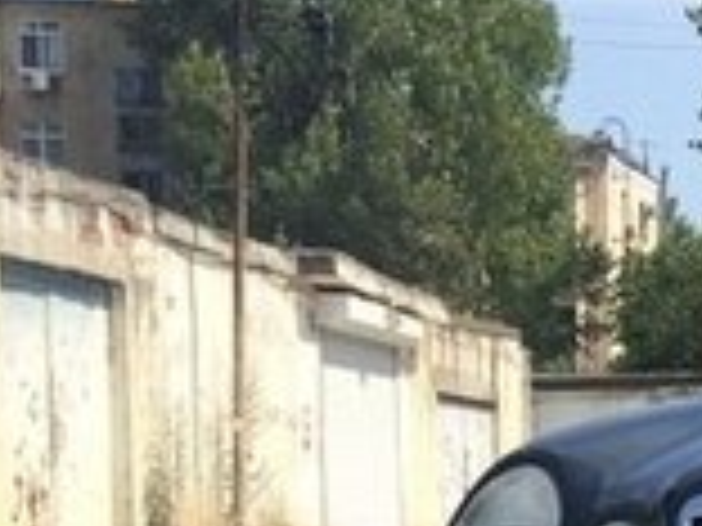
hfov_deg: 14.0
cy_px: 776
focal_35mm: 123
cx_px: 1310
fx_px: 2494
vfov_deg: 11.6
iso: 32
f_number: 2.2
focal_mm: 4.15
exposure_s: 1/1522
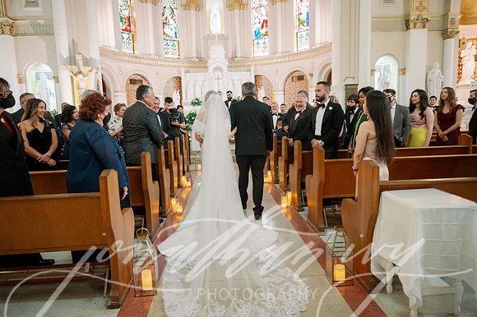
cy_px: 158
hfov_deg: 73.8
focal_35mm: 24
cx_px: 238
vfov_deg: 53.1
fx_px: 318
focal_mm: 24
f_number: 2.8
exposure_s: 1/200
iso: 4000
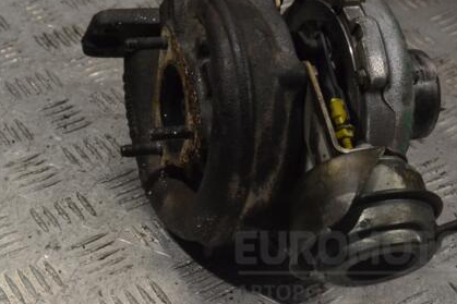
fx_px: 1091
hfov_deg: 23.6
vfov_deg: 15.8
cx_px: 215
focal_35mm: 86
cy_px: 102
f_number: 10
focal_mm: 40
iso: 3200
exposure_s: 1/400
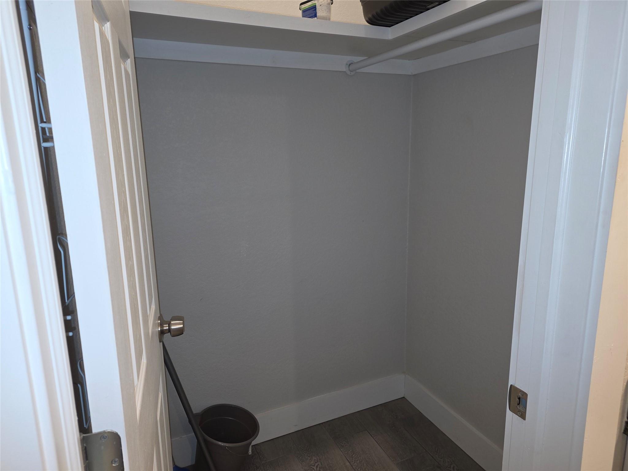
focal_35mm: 23
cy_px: 236
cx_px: 314
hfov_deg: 73.9
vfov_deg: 58.9
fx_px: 417
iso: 80
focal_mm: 6.25
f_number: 1.7
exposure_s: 1/60
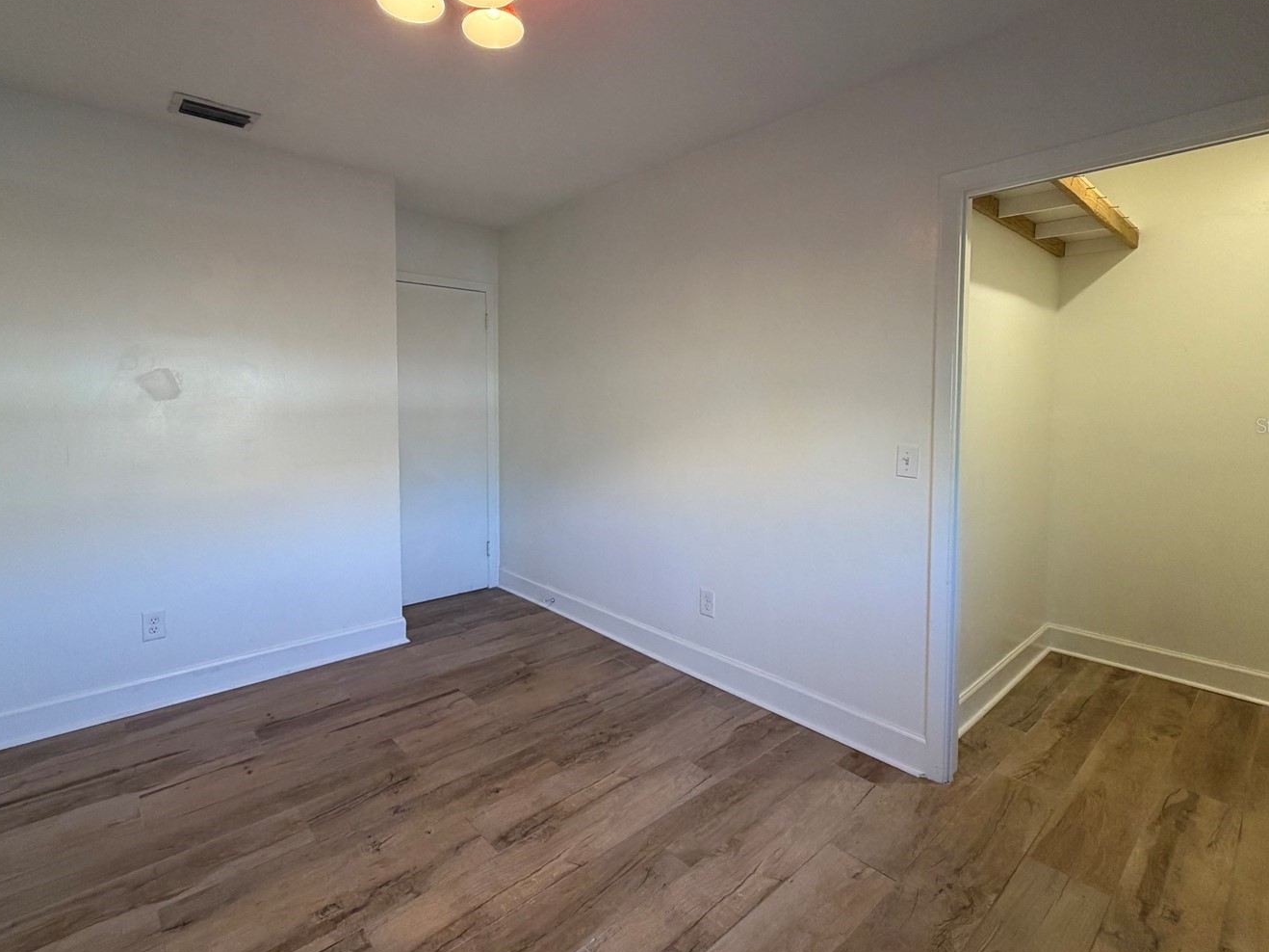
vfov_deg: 74.5
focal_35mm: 17
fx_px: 623
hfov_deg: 90.8
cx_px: 577
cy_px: 425
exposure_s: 1/60
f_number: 2.2
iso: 200
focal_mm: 2.22
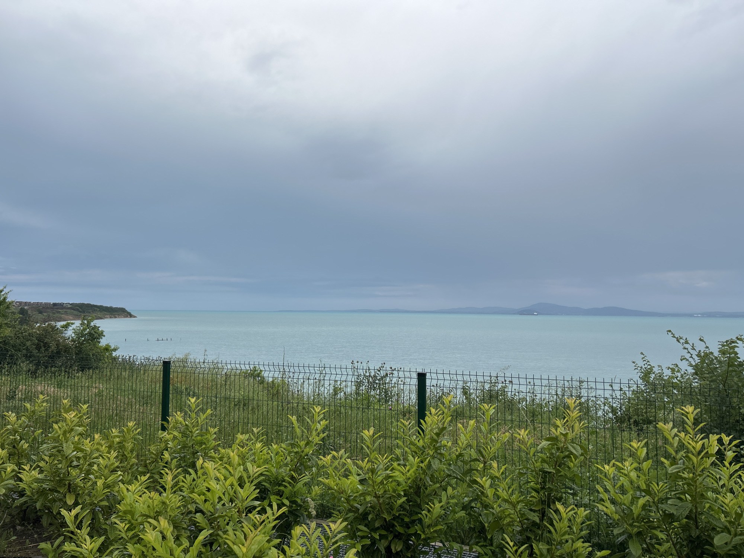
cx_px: 372
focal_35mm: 26
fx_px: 559
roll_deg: -0.3
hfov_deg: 67.3
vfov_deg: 53.1
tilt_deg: +2.2
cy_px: 279
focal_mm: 5.7
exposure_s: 1/1468
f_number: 1.5
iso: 50
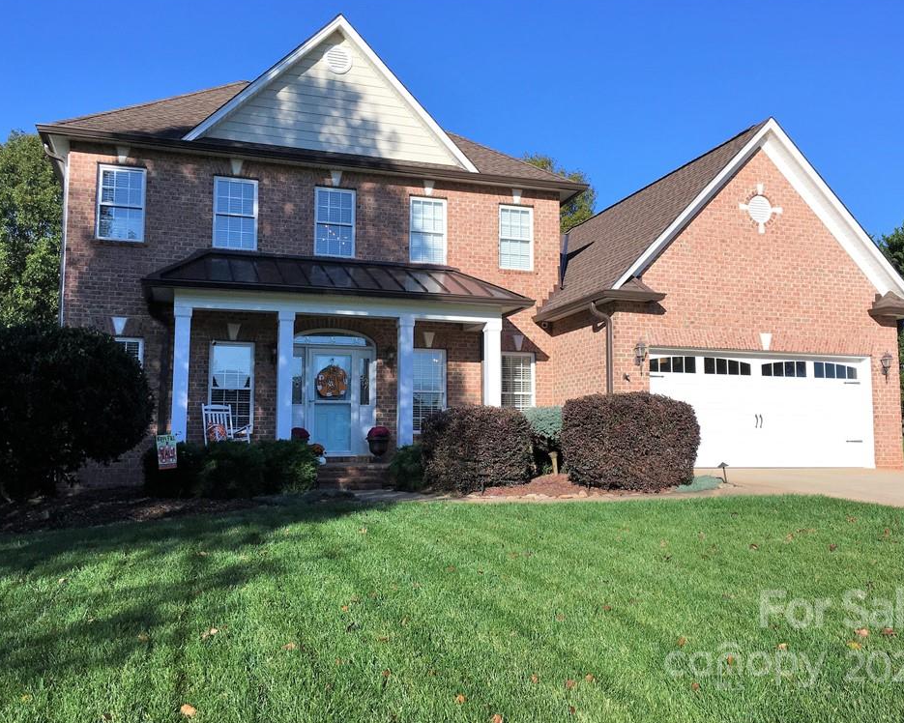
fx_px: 829
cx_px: 459
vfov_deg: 47.1
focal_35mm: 31
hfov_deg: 57.2
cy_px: 359
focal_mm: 4.15
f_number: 2.2
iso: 40
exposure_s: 1/2481
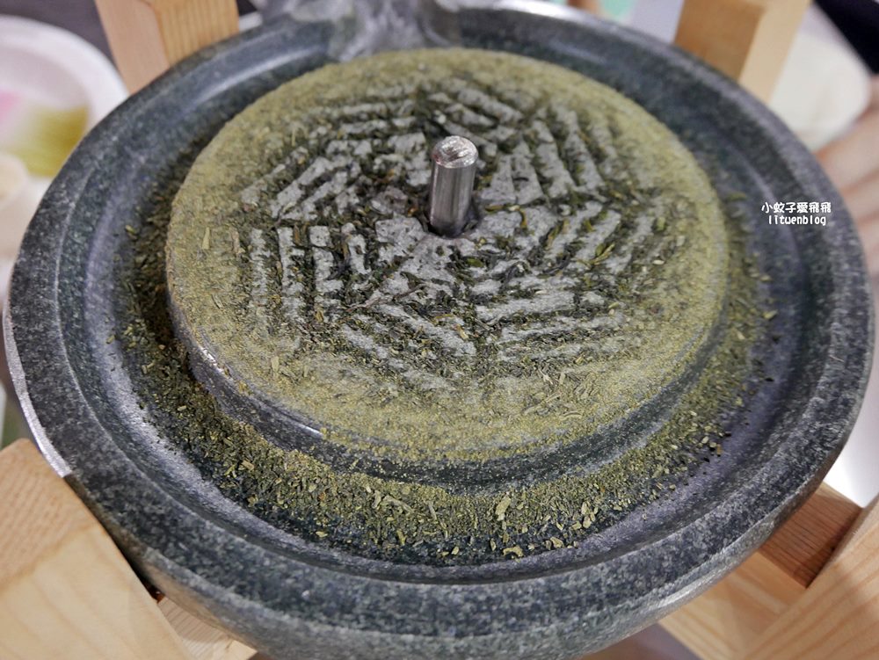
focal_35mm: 32
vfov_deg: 44.2
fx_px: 813
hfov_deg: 56.8
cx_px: 440
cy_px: 330
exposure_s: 1/60
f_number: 4
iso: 1250
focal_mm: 16
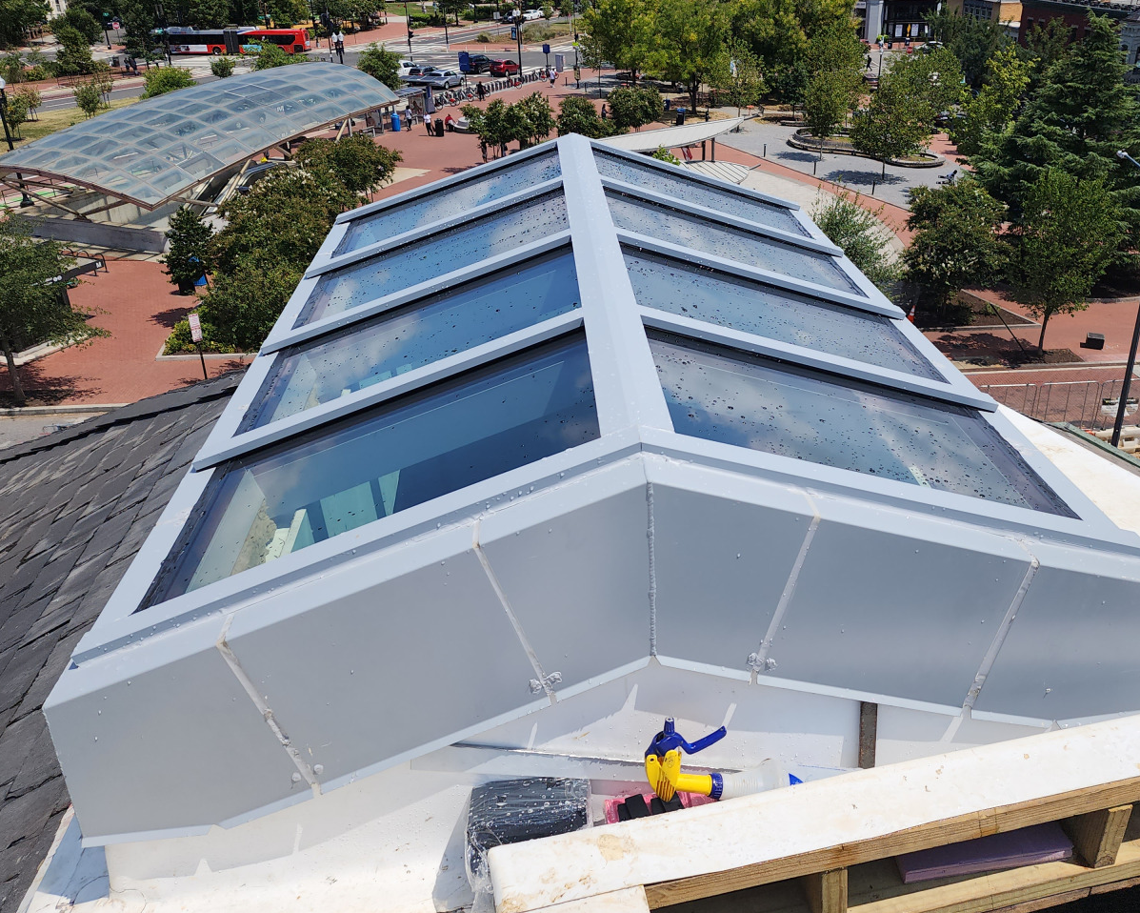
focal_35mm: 30
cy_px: 396
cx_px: 684
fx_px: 1012
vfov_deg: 48.4
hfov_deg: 58.3
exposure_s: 1/2032
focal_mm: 6.4
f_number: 1.8
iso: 12
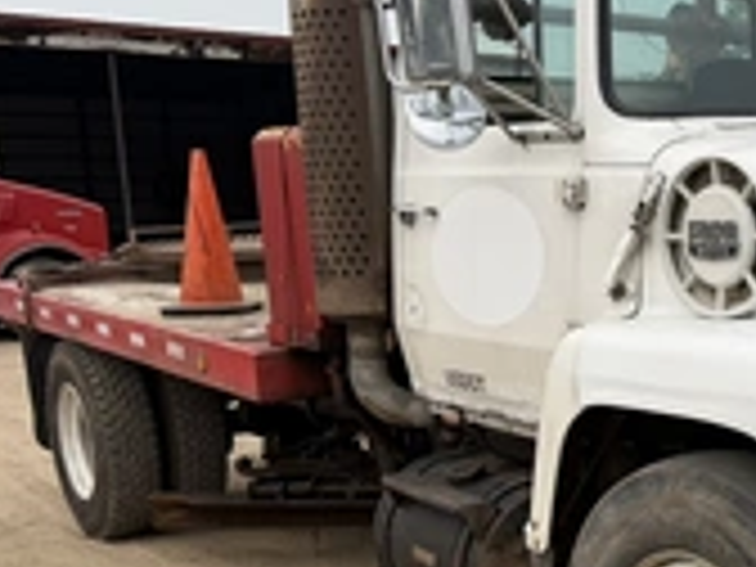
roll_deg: -0.4
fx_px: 1245
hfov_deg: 31.2
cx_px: 765
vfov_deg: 25.2
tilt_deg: -9.0
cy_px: 450
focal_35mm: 57
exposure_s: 1/2299
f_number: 1.78
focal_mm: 6.76
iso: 80
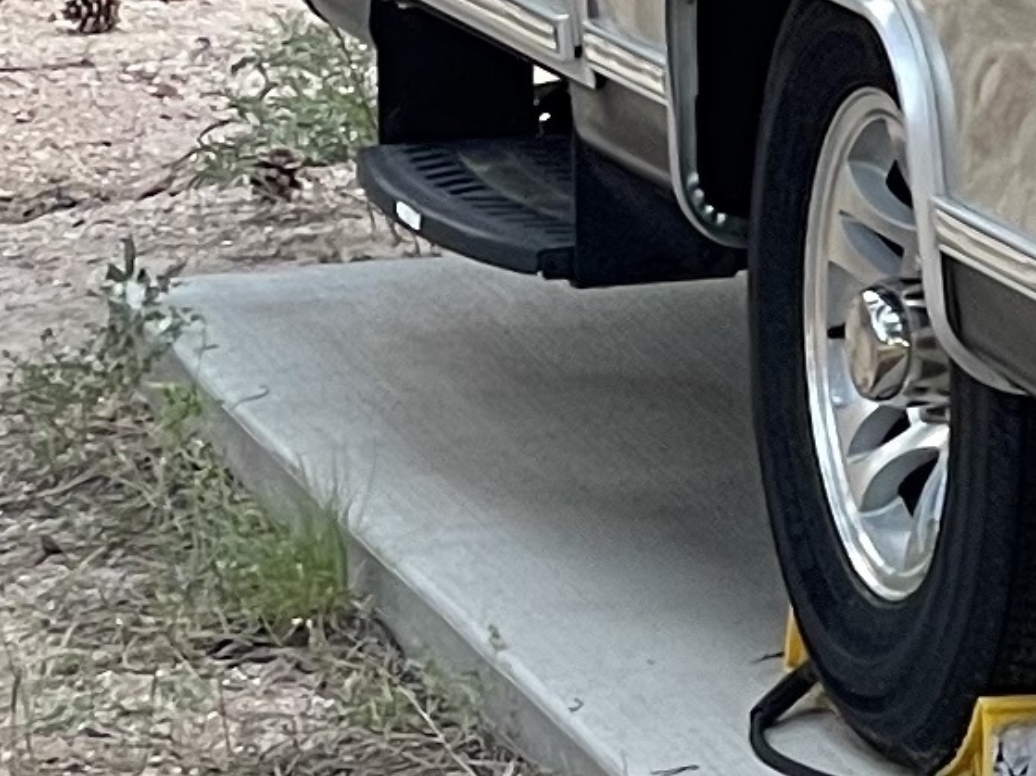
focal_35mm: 375
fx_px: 11221
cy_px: -513
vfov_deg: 3.9
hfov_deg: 5.1
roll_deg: +1.3
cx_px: 2363
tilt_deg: -6.5
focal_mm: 6
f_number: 2
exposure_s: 1/276
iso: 25
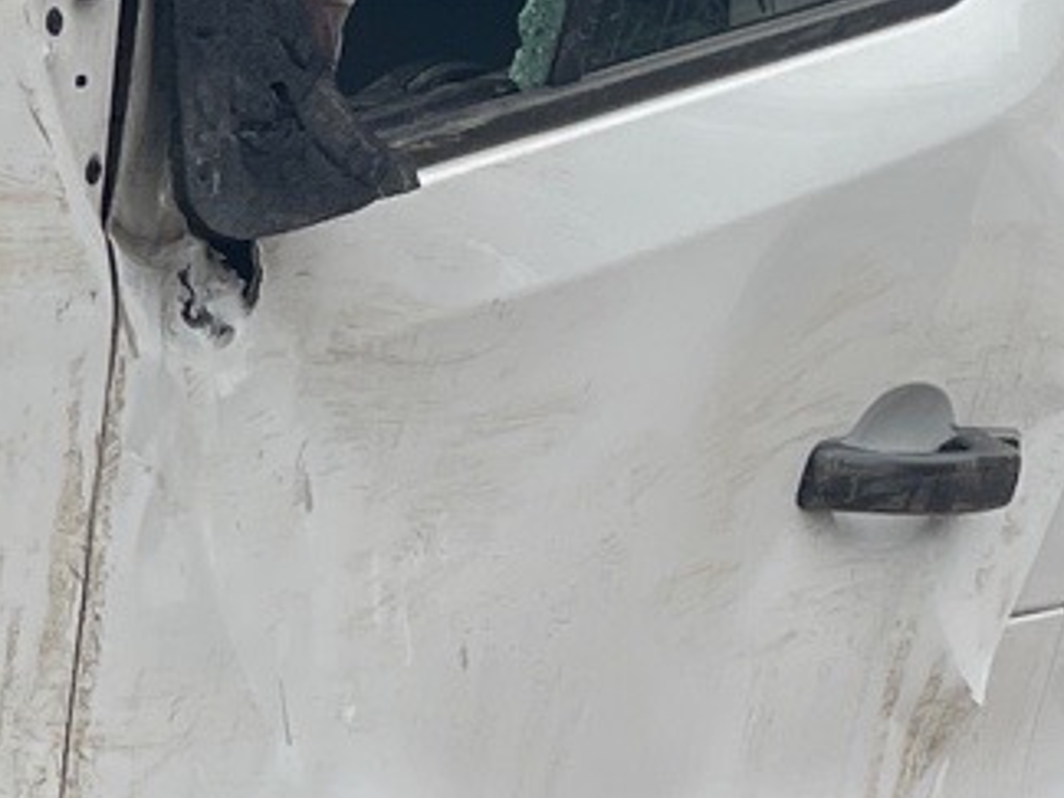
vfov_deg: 9.6
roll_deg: -6.7
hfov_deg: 12.2
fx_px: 4734
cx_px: -529
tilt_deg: -9.9
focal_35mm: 154
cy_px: 667
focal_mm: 4.2
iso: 32
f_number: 1.6
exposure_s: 1/540
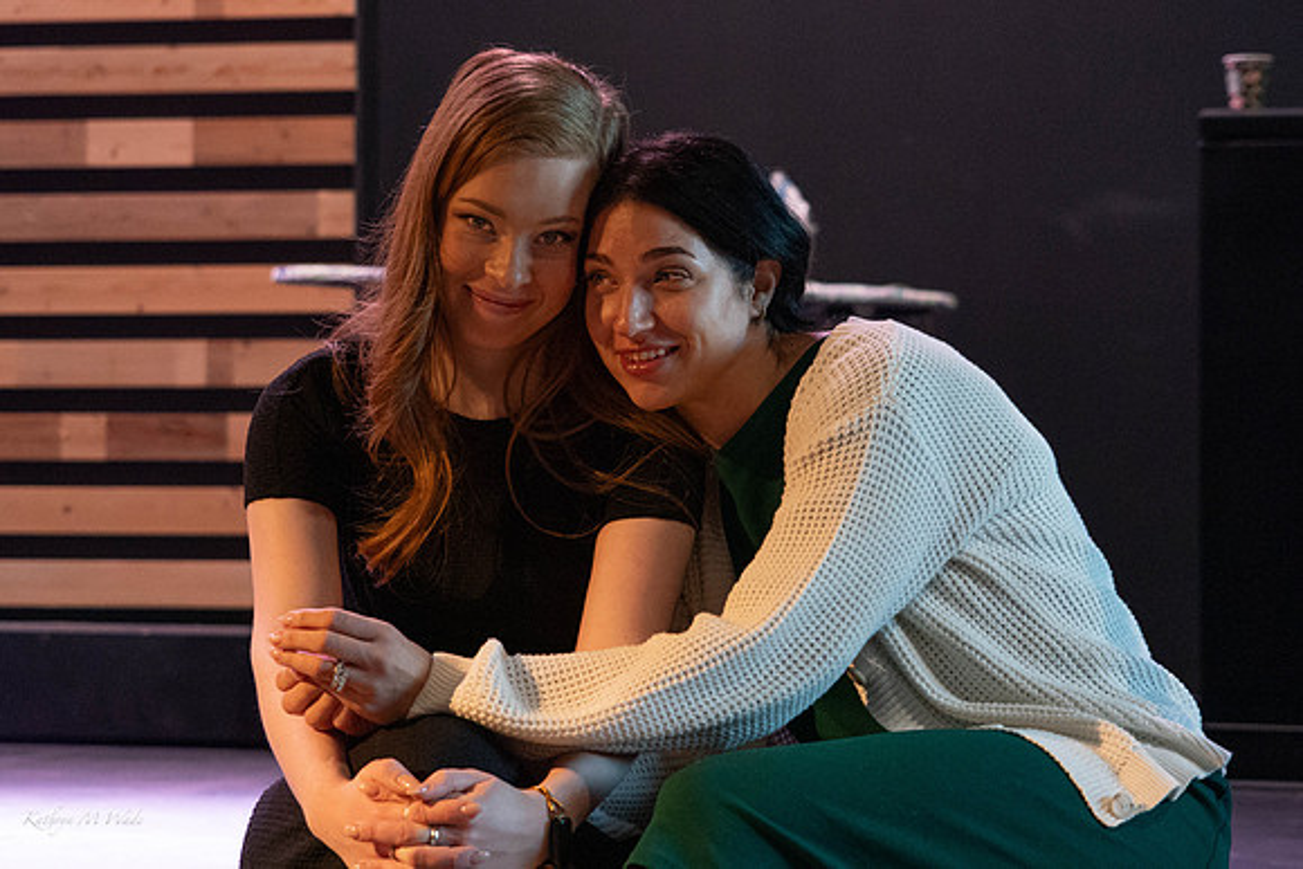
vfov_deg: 15.2
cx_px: 595
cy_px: 417
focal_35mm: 90
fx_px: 3264
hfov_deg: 22.6
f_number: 5.6
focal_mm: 80
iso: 6400
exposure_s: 1/100
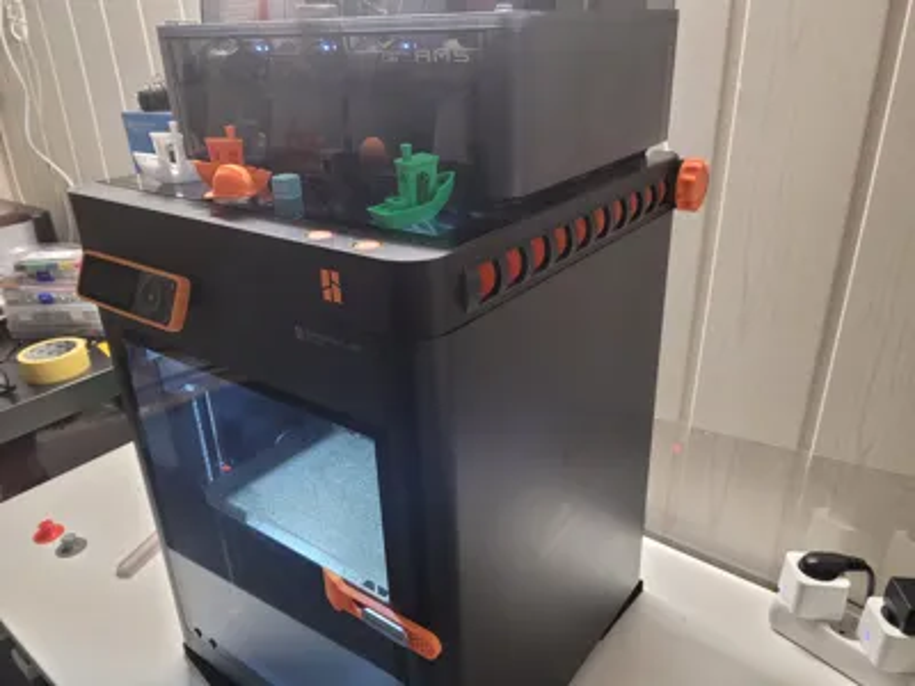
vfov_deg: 53.1
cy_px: 343
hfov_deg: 67.3
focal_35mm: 26
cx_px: 458
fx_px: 687
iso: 250
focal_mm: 5.4
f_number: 1.8
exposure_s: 1/50
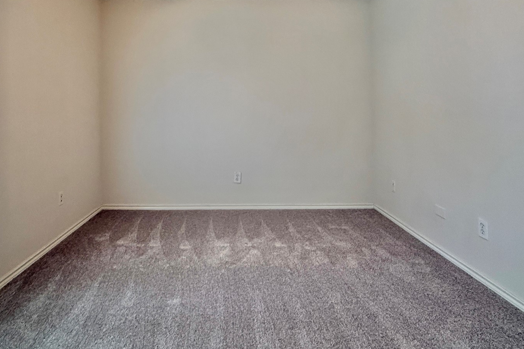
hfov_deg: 78.3
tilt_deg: +0.8
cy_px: 106
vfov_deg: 55.6
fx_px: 320
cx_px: 232
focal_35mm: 22
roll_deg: +0.3
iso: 320
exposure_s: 1/120
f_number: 2.2
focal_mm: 2.22
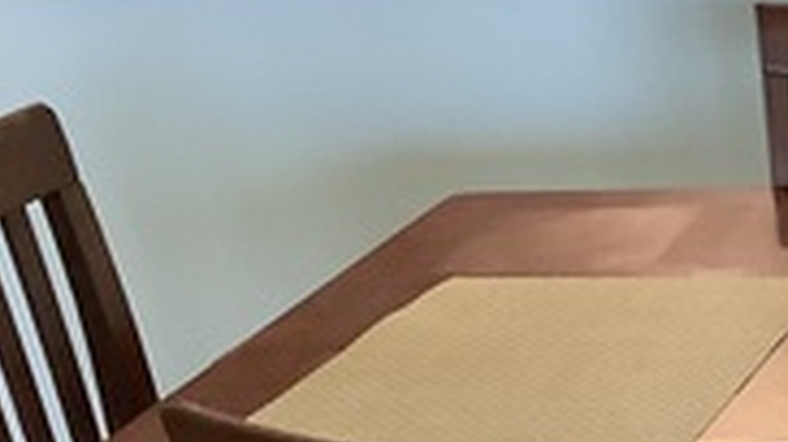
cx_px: 1026
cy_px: 141
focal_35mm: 124
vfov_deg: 9.7
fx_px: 2589
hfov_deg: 16.4
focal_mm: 3.3
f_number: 2.4
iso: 400
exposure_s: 1/60
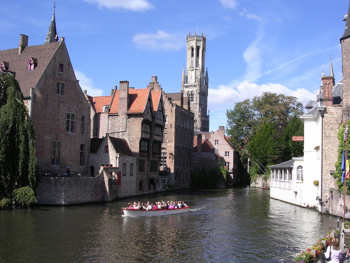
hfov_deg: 49.0
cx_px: 175
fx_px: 384
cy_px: 132
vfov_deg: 37.7
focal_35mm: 38
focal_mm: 5.8
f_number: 5.6
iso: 100
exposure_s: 1/250
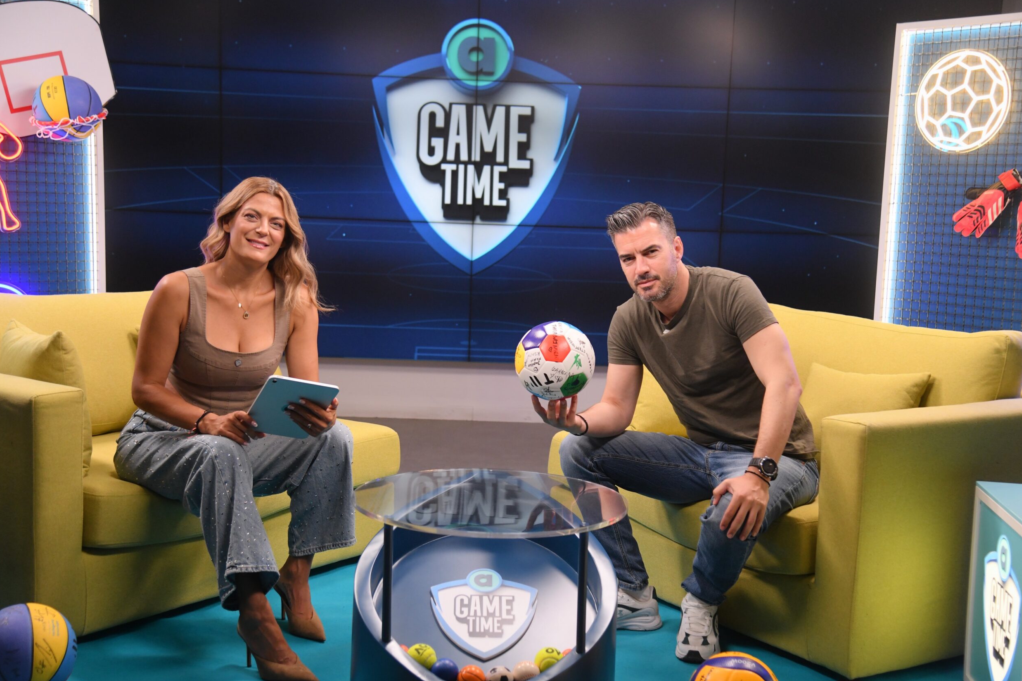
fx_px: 1391
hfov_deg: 40.3
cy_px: 345
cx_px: 518
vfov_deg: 27.5
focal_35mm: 49
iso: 1600
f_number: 4
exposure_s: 1/250
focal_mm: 48
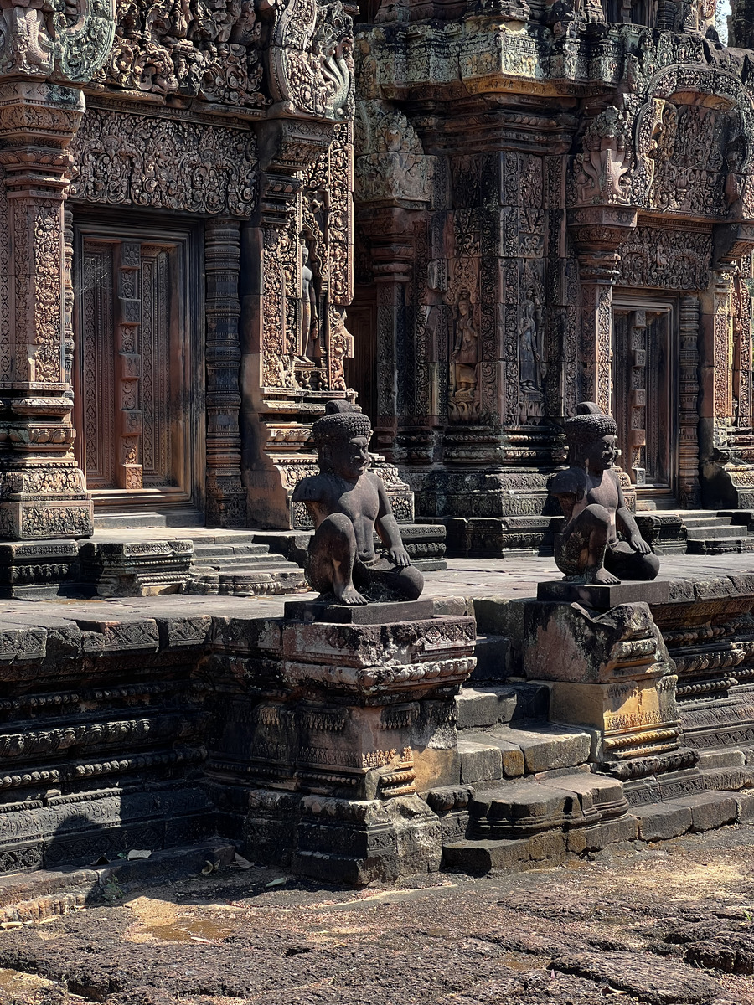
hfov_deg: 19.1
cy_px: 502
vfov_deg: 25.3
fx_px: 2236
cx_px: 377
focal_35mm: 77
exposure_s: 1/107
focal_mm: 9
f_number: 2.8
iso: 32
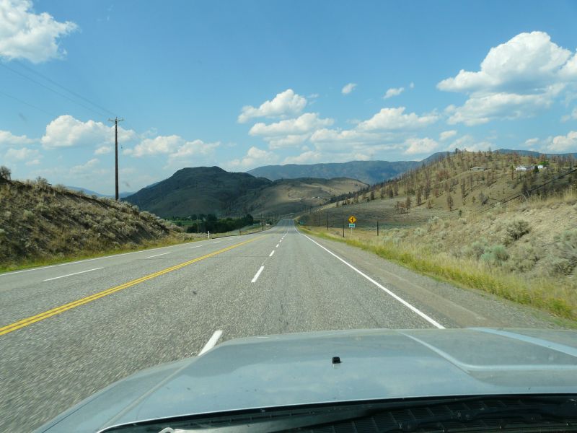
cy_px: 216
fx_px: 467
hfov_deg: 63.4
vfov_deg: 49.7
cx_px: 288
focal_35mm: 28
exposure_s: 1/320
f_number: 5.6
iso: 100
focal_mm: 4.6
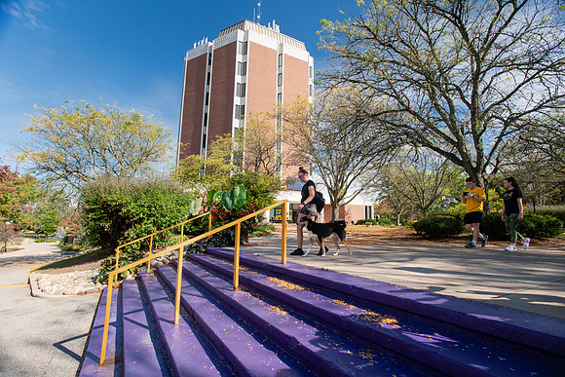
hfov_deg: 93.3
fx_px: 267
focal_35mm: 17
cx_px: 282
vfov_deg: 70.5
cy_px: 188
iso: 640
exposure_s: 1/320
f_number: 7.1
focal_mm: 17
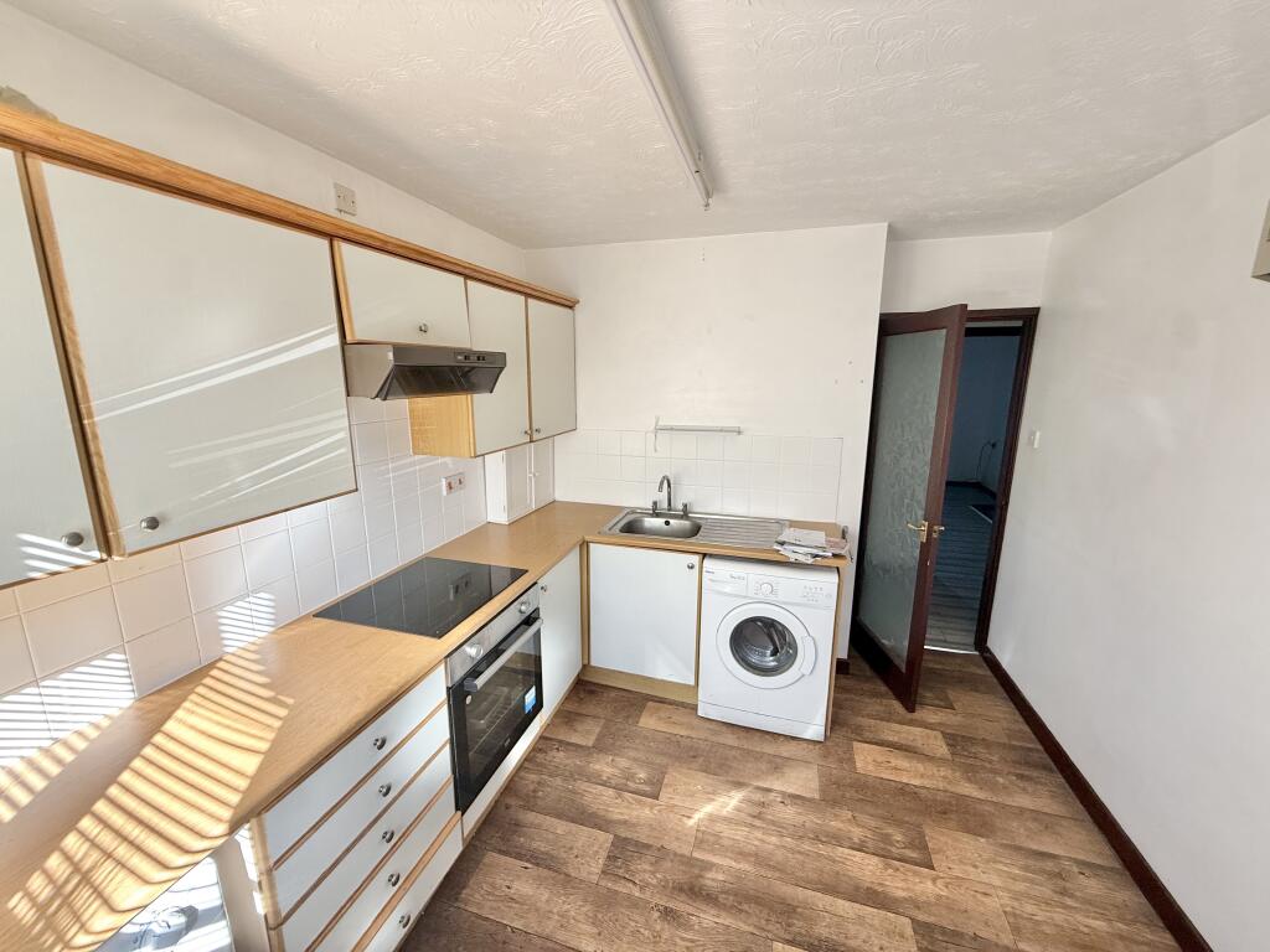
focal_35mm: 14
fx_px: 514
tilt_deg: -9.4
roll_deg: -0.6
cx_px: 635
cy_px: 476
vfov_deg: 85.7
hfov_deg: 102.1
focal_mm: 2.22
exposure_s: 1/99
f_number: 2.2
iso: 125
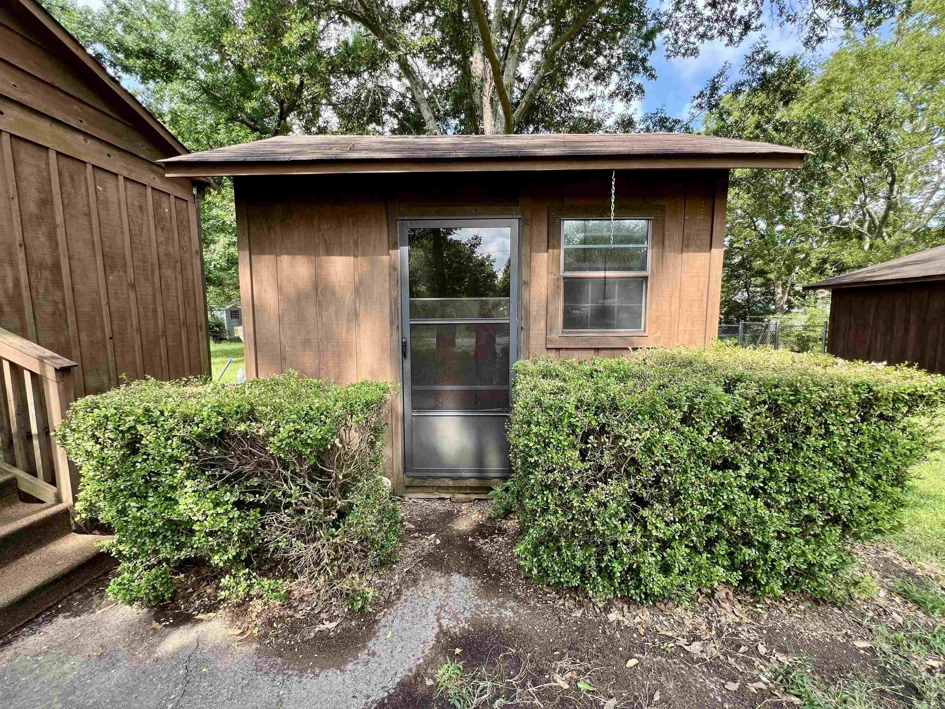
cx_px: 472
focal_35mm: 13
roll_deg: +0.4
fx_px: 355
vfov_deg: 89.9
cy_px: 354
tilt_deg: -4.0
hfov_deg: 106.2
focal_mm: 1.57
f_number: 1.8
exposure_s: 1/160
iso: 32
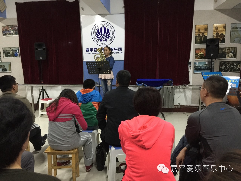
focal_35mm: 29
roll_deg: +0.0
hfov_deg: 61.7
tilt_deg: -8.3
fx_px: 202
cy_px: 90
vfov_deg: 48.2
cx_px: 120
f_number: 2.2
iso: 200
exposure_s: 1/8
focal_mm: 4.15
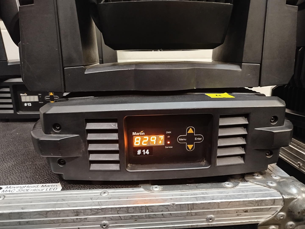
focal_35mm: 24
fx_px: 211
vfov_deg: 56.8
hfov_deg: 71.6
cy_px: 114
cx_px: 152
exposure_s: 1/17
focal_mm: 5.31
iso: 640
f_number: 1.7
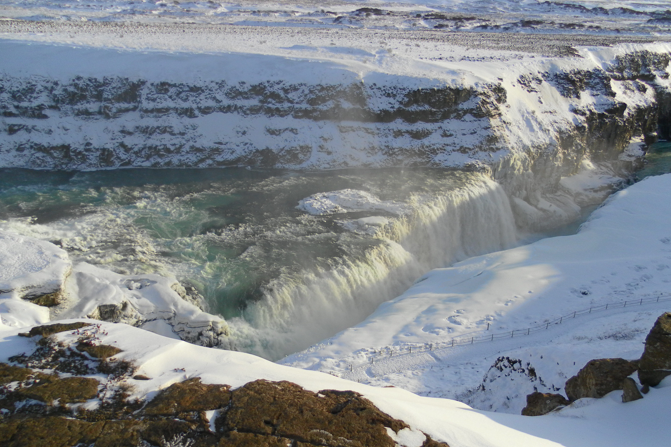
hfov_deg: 61.9
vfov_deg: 43.5
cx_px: 339
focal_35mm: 30
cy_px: 258
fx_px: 559
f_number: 8
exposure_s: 1/125
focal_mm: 4.9
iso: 80
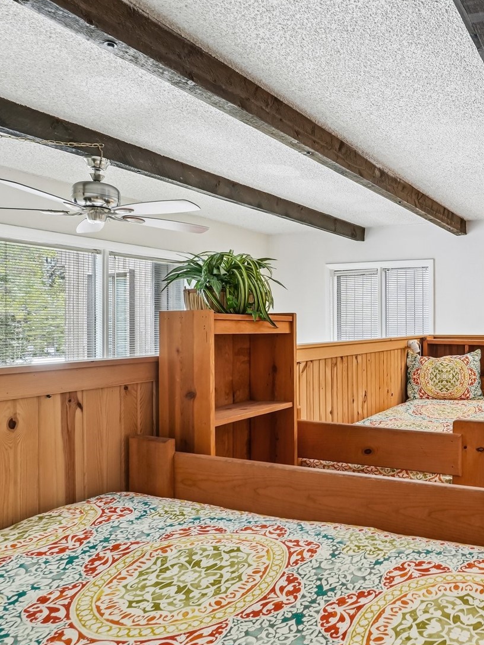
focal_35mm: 25
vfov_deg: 69.9
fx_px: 461
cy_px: 329
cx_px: 446
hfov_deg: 48.7
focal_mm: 11
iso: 500
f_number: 8
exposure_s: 1/15
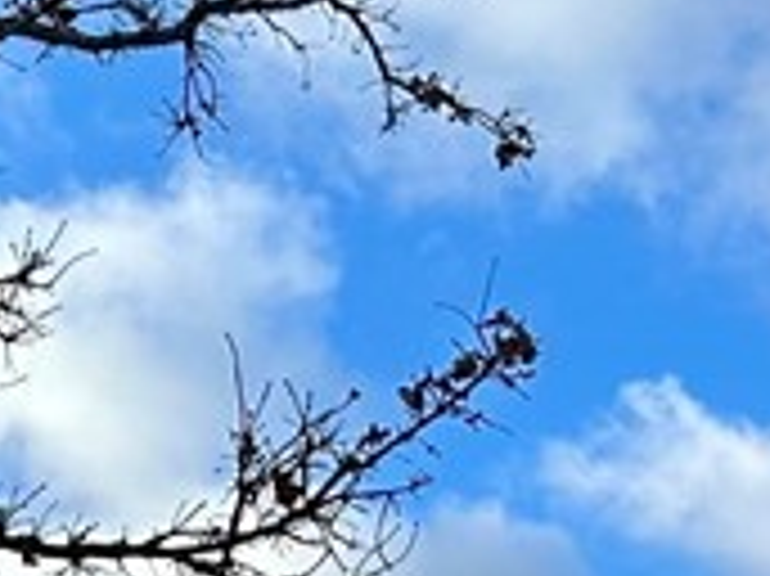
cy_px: 1557
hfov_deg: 12.5
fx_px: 3201
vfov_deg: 8.9
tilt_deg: +3.2
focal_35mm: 144
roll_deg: +1.6
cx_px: -617
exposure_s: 1/1613
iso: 80
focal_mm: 6.86
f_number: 1.78
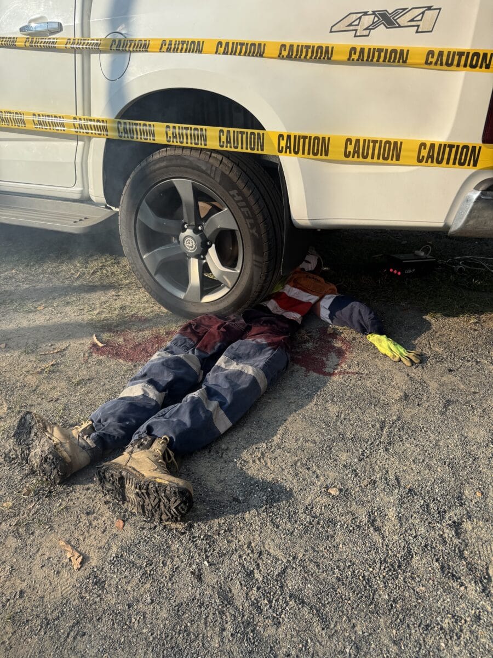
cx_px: 246
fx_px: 456
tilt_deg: -28.3
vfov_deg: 71.6
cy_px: 329
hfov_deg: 56.8
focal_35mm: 24
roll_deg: +0.8
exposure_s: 1/2174
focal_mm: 6.76
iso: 80
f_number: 1.78
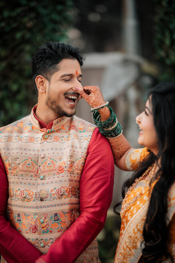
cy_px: 132
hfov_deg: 16.1
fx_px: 620
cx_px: 88
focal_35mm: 85
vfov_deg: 23.9
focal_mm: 85
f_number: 1.4
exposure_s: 1/250
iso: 640
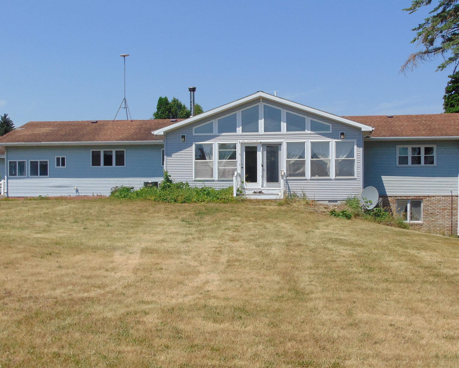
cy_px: 192
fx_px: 693
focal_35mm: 51
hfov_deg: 36.6
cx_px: 239
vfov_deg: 29.7
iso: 80
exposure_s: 1/250
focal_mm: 7.6
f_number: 8.7
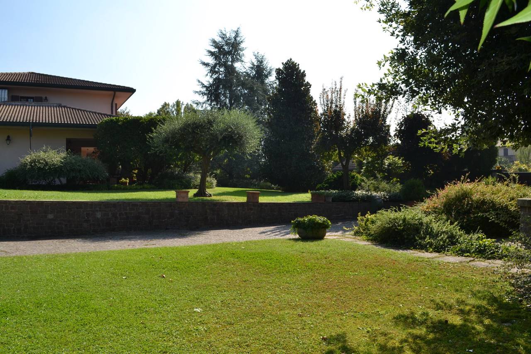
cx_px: 266
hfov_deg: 61.9
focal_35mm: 30
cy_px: 177
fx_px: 442
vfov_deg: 43.6
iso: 100
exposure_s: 1/200
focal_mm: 20
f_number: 9
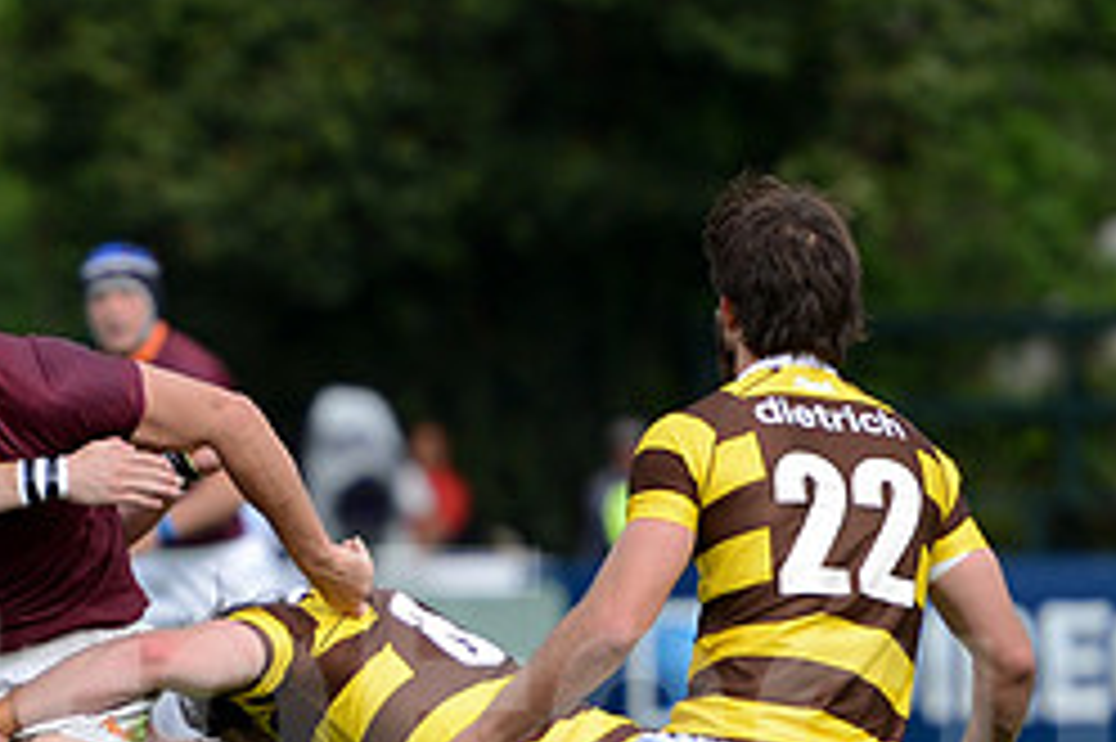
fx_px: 14498
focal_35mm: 468
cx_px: 166
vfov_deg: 2.9
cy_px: 681
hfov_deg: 4.4
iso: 250
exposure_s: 1/1250
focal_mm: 200
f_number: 2.8
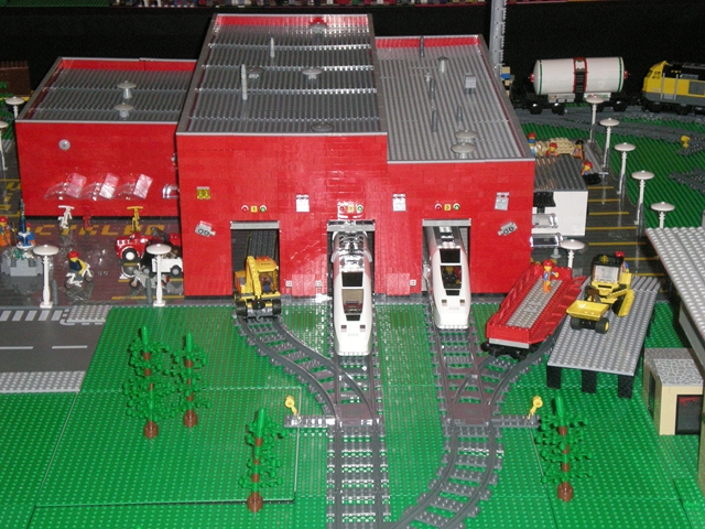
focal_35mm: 74
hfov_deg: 26.3
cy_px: 264
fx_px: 1507
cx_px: 352
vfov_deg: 19.9
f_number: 4.6
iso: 362
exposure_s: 1/120
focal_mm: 12.3
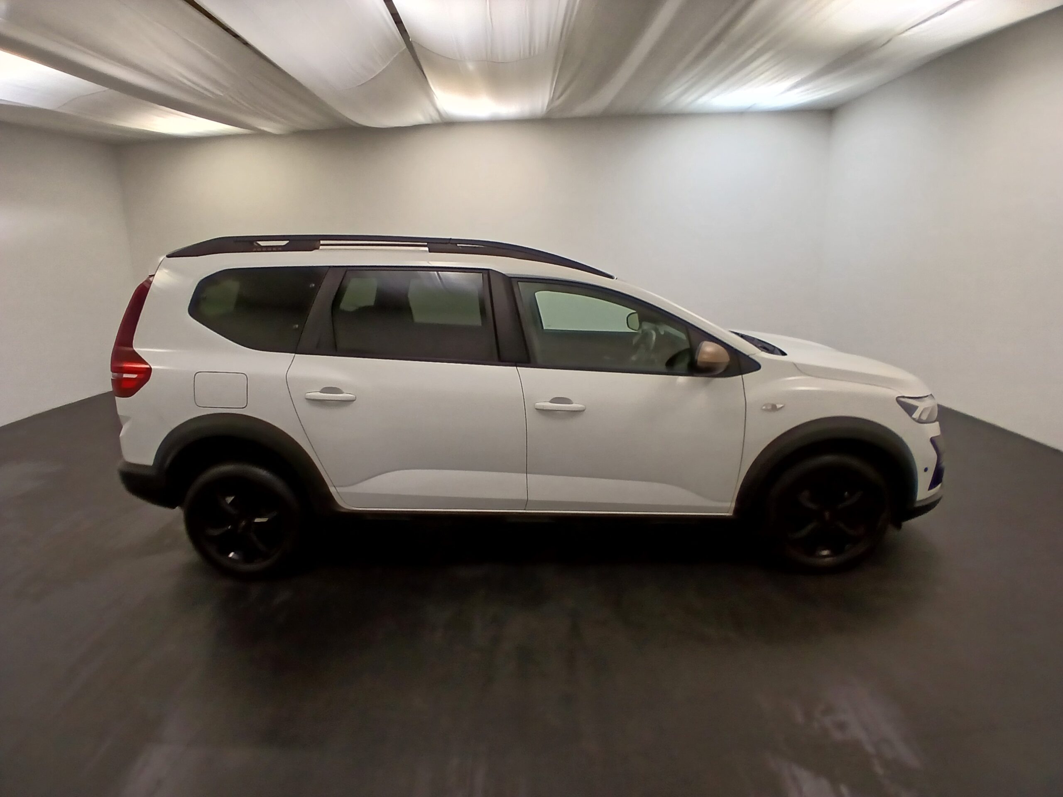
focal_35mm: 17
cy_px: 398
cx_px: 532
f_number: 2.2
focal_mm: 1.4
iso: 80
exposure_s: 1/50
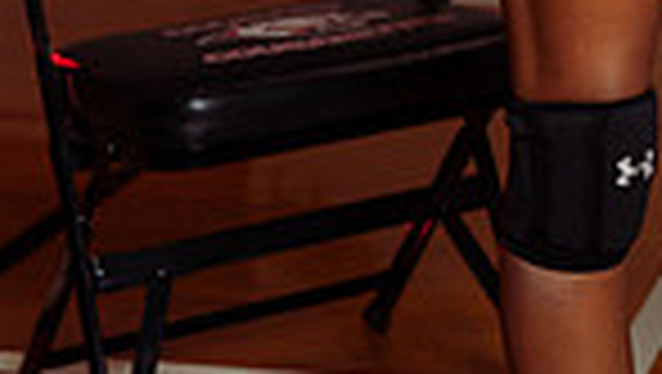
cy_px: -626
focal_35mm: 128
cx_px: 671
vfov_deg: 8.4
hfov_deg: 16.4
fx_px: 2249
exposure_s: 1/200
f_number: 4.5
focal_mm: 40
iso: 125
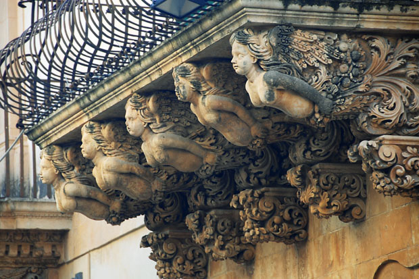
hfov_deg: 9.2
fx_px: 2618
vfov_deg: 6.1
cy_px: 140
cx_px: 210
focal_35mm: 225
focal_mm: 150
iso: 200
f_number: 5.6
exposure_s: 1/45
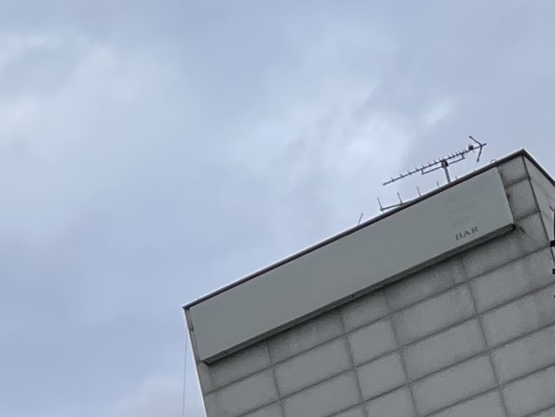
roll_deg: +2.5
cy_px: 485
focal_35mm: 144
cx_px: -383
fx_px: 2309
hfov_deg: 12.7
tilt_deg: +33.4
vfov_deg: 10.2
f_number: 1.6
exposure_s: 1/1855
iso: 32
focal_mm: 4.2
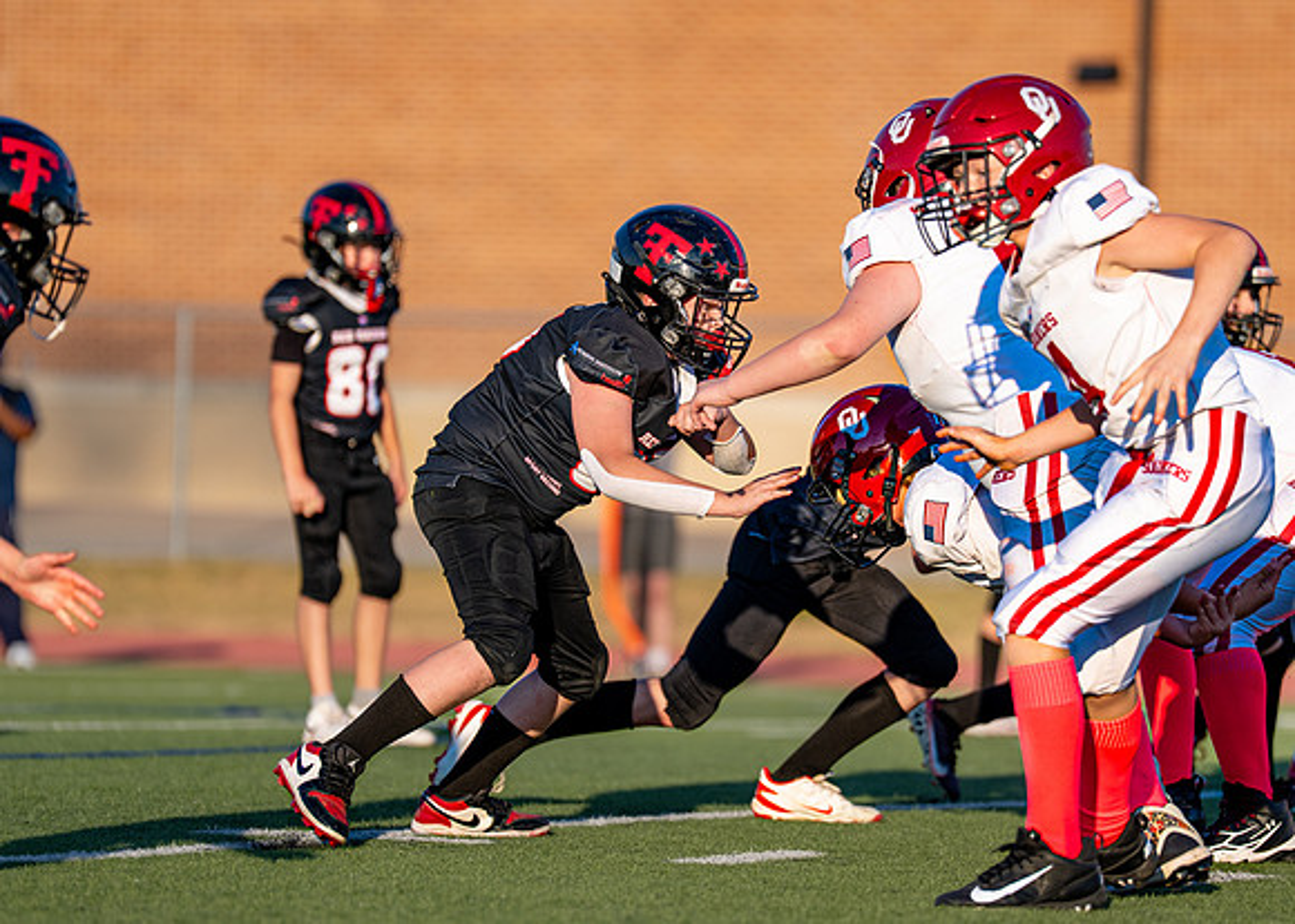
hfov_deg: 6.9
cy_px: 481
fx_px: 10720
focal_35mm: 292
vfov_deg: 4.9
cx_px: 656
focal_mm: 200
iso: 100
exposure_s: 1/1600
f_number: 2.8
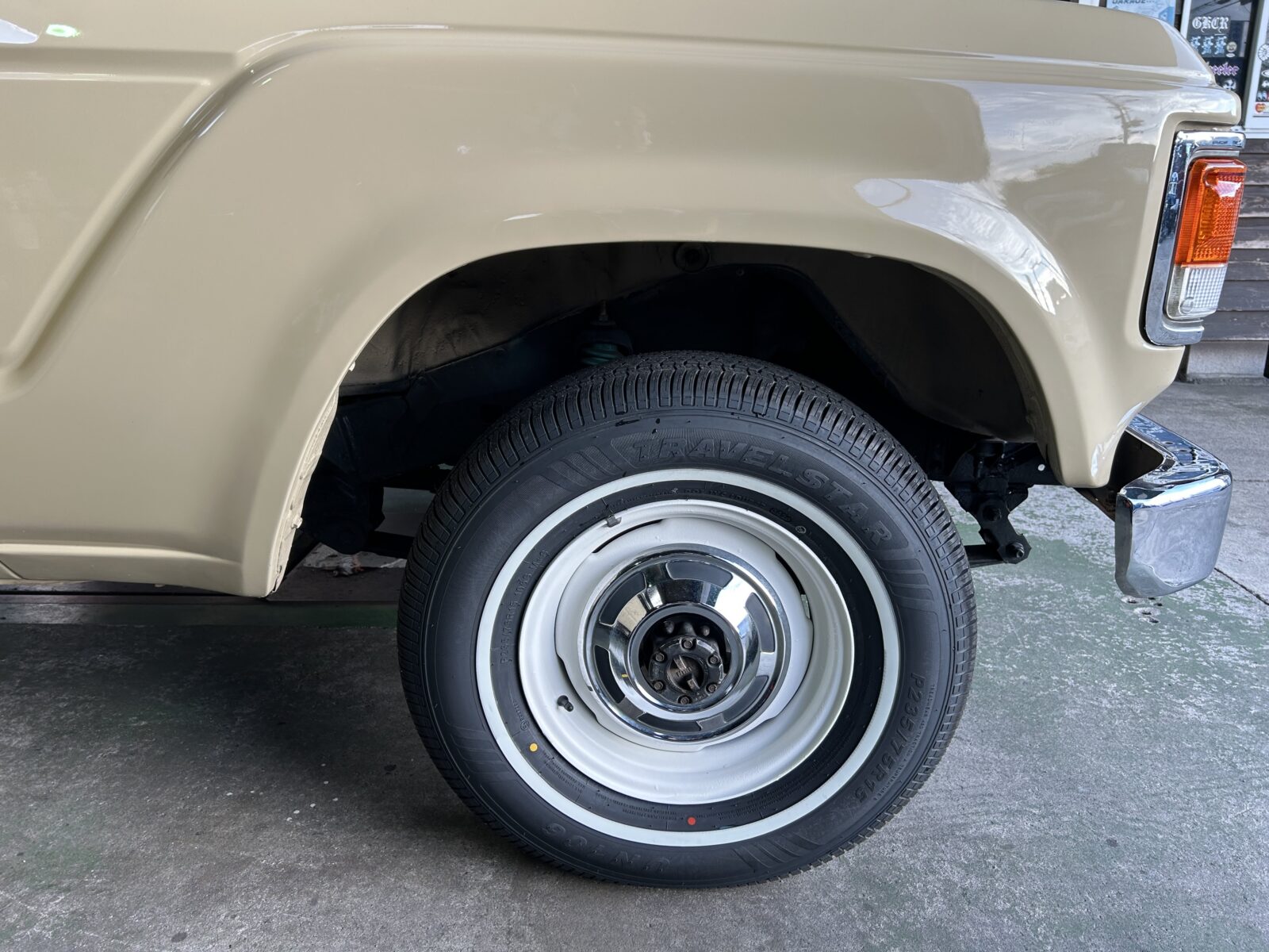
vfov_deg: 53.1
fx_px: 953
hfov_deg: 67.3
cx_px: 634
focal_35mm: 26
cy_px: 476
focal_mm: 5.7
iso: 40
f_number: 1.5
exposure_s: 1/120
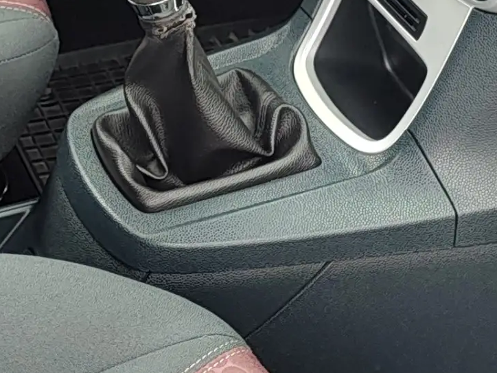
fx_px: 1752
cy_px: 109
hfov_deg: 16.0
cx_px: 108
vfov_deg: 12.1
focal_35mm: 122
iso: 100
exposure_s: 1/132
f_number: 1.8
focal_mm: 5.56
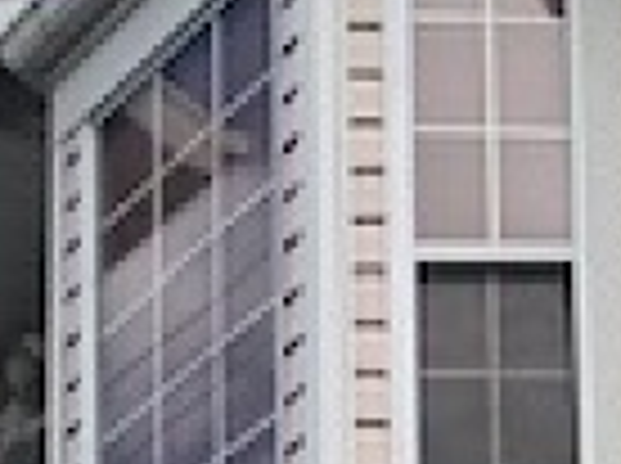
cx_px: 140
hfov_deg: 9.5
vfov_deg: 6.4
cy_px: 1451
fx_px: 3725
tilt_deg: +10.2
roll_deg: +0.1
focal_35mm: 208
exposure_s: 1/1200
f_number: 1.8
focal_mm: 3.99
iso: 20
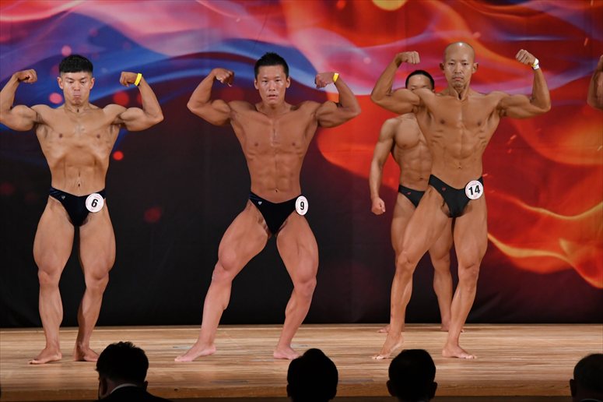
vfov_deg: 6.1
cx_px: 302
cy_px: 201
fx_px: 3767
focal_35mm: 225
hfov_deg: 9.2
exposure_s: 1/400
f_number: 5.6
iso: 3200
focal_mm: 150
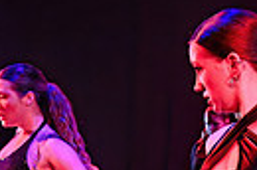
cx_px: 83
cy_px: 301
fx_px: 904
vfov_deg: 10.2
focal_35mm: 127
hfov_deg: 16.1
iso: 3200
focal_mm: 24
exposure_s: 1/300
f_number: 2.8
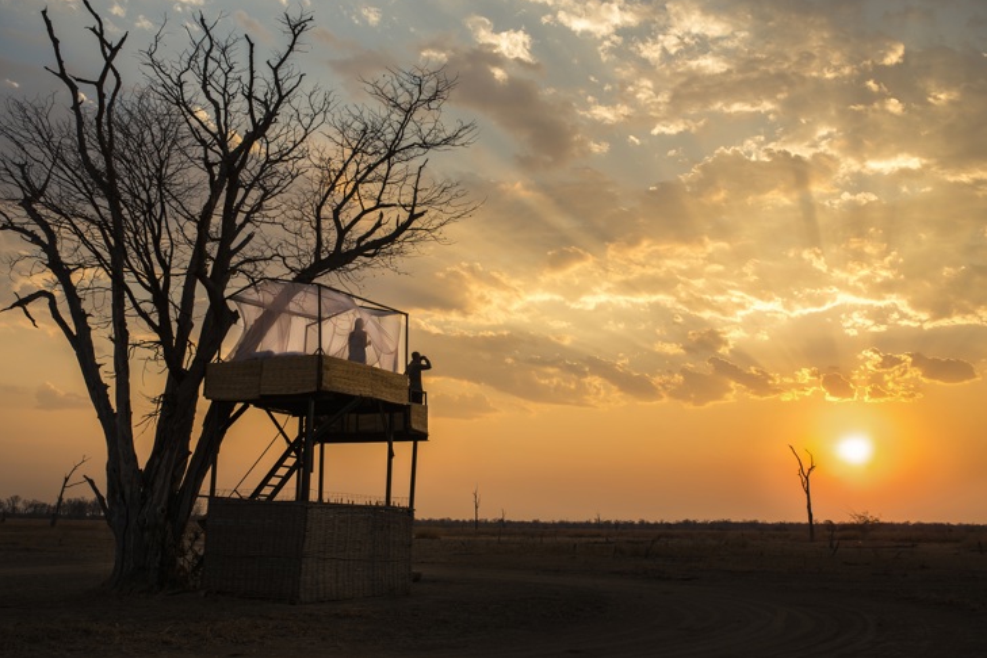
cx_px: 481
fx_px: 987
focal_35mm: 36
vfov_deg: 36.9
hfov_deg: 53.1
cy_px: 322
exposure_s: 1/200
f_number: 10
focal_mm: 35
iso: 400
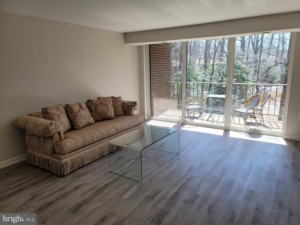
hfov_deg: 69.4
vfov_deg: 54.9
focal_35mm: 25
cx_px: 150
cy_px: 112
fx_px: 217
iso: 25
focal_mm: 7
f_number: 1.8
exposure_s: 1/119
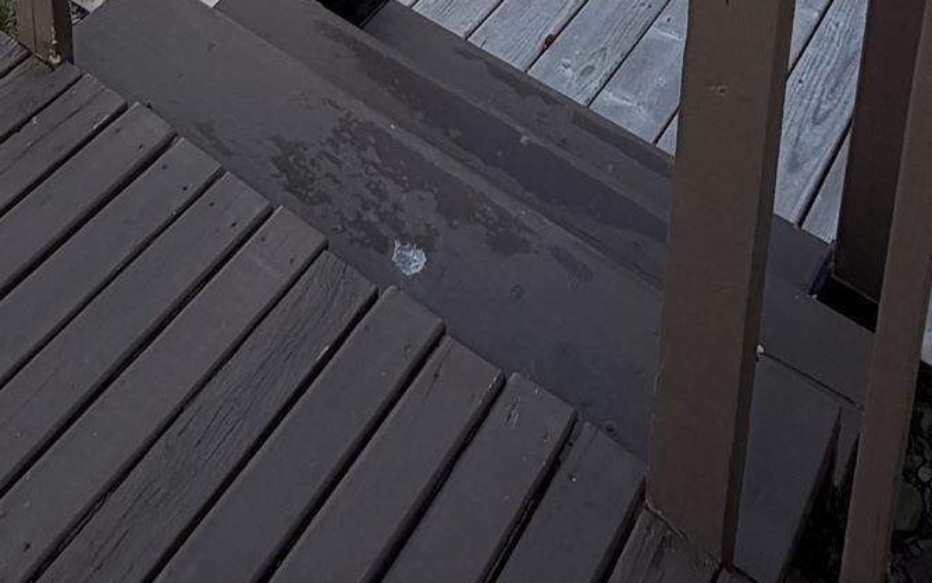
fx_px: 1296
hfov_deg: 39.5
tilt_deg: -16.1
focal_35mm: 51
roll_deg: -1.5
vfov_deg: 17.7
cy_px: -586
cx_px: 433
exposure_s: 1/734
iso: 40
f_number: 2.2
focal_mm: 2.22
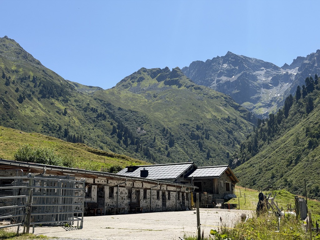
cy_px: 120
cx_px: 160
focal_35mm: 48
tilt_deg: +10.9
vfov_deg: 30.3
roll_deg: +1.8
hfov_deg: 39.7
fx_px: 444
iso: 64
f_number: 1.78
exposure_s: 1/4098
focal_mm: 6.76
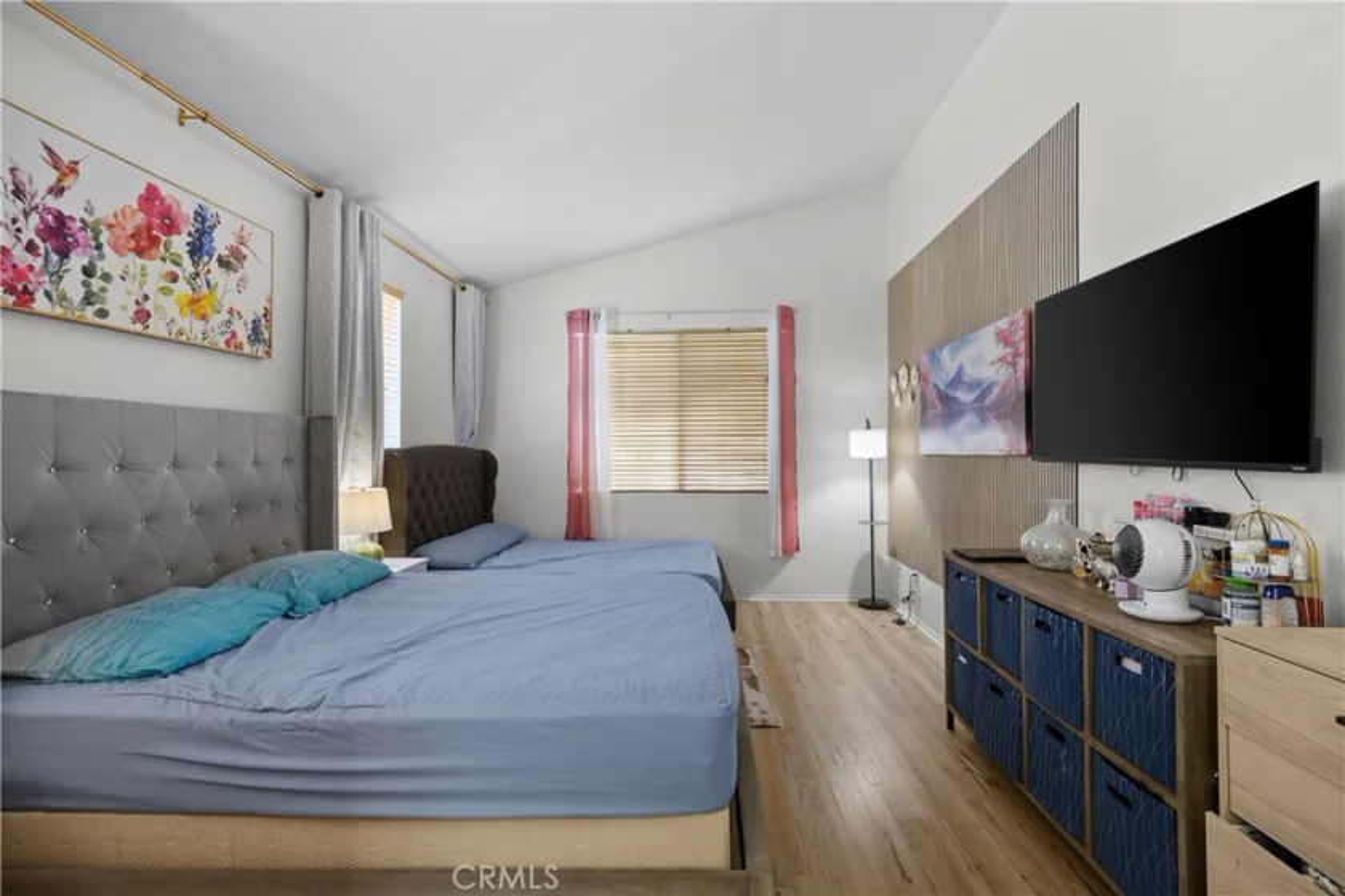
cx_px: 672
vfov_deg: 73.7
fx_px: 598
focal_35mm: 16
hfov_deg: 96.7
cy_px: 448
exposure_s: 1/15
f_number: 4
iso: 1000
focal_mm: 16
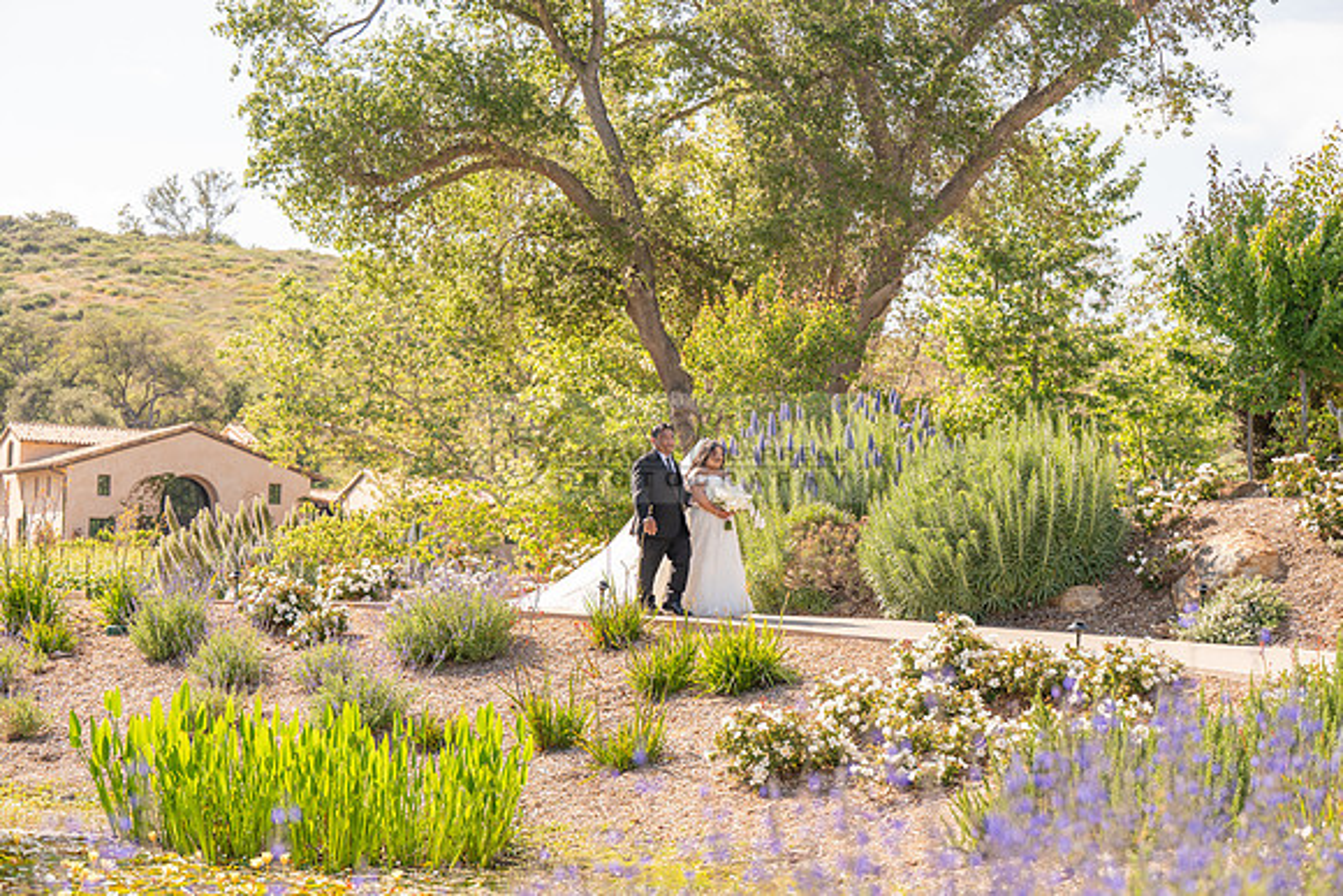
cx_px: 672
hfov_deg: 27.3
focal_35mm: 74
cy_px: 448
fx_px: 2761
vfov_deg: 18.4
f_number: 4.5
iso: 200
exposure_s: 1/800
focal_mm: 74
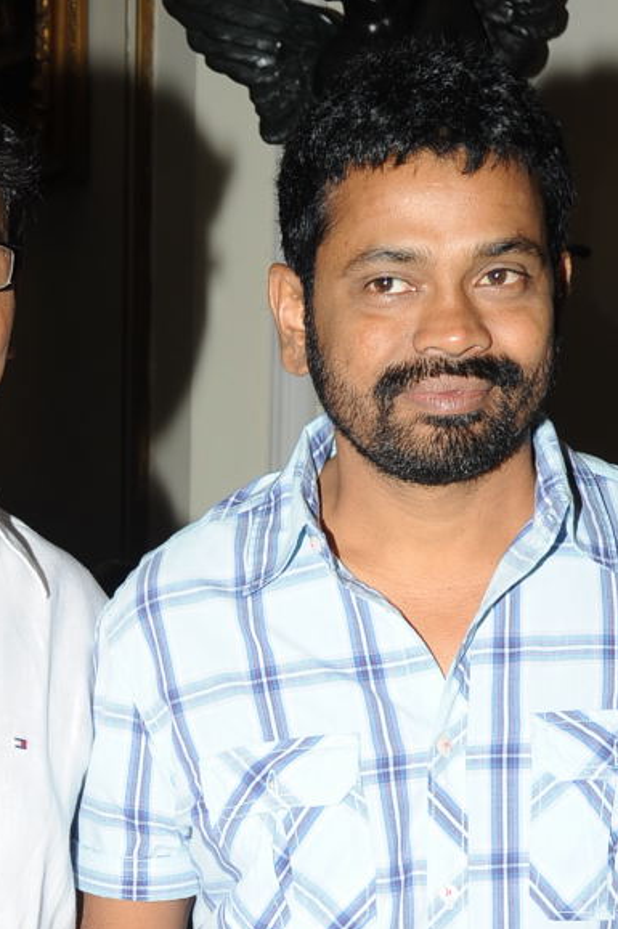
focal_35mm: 94
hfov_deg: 14.4
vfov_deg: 20.9
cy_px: 963
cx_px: 100
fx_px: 2425
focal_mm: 34
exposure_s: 1/125
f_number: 8
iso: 200
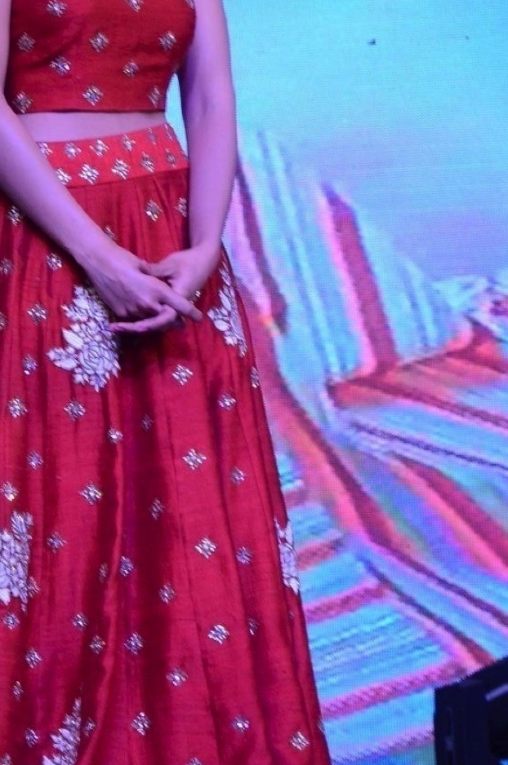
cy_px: 341
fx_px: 6457
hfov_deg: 4.5
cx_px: 47
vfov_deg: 6.8
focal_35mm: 304
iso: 1600
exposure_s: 1/125
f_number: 5.6
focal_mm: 105
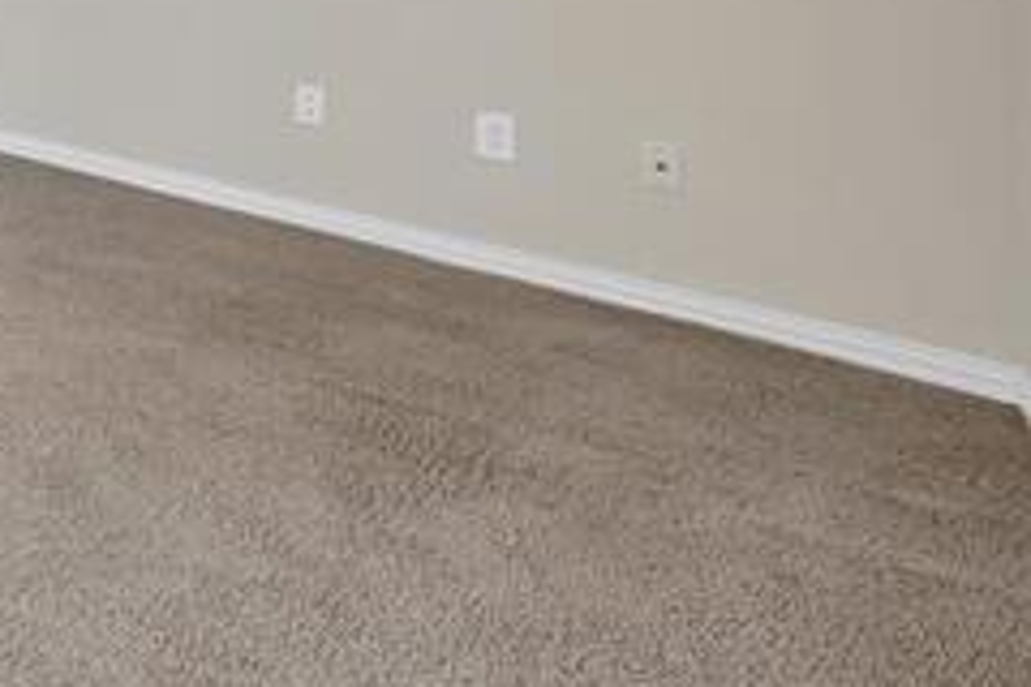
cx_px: -339
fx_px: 916
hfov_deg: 35.9
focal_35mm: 32
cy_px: -178
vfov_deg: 32.4
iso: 640
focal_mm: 12
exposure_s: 1/1.25
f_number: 9
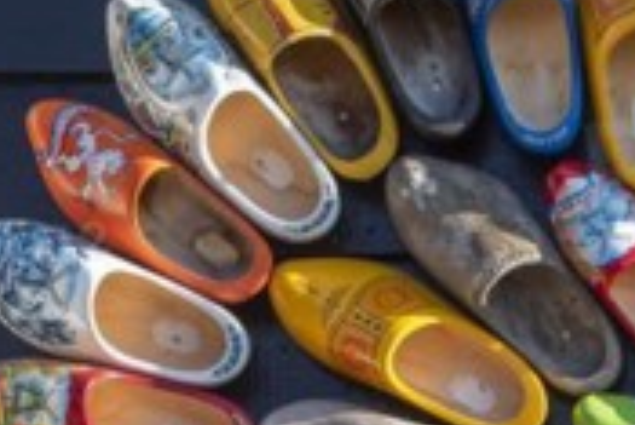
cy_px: 632
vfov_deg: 6.5
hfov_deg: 9.5
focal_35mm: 210
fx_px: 3707
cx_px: 994
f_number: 7.1
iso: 100
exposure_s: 1/80
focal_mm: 46
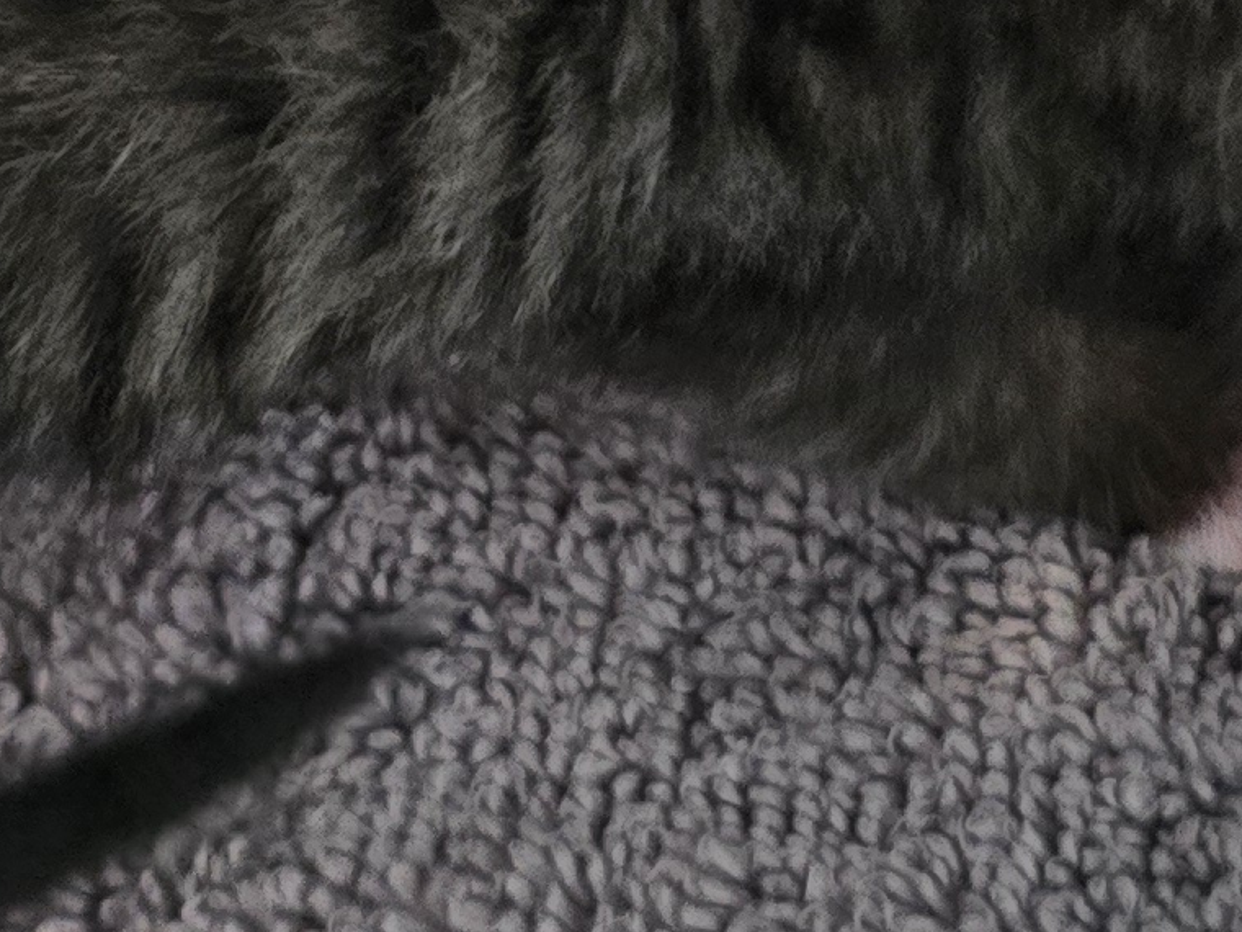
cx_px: 721
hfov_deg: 16.3
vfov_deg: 11.8
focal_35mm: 121
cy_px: -356
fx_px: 4341
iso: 1000
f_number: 1.7
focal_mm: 6.3
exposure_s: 1/60
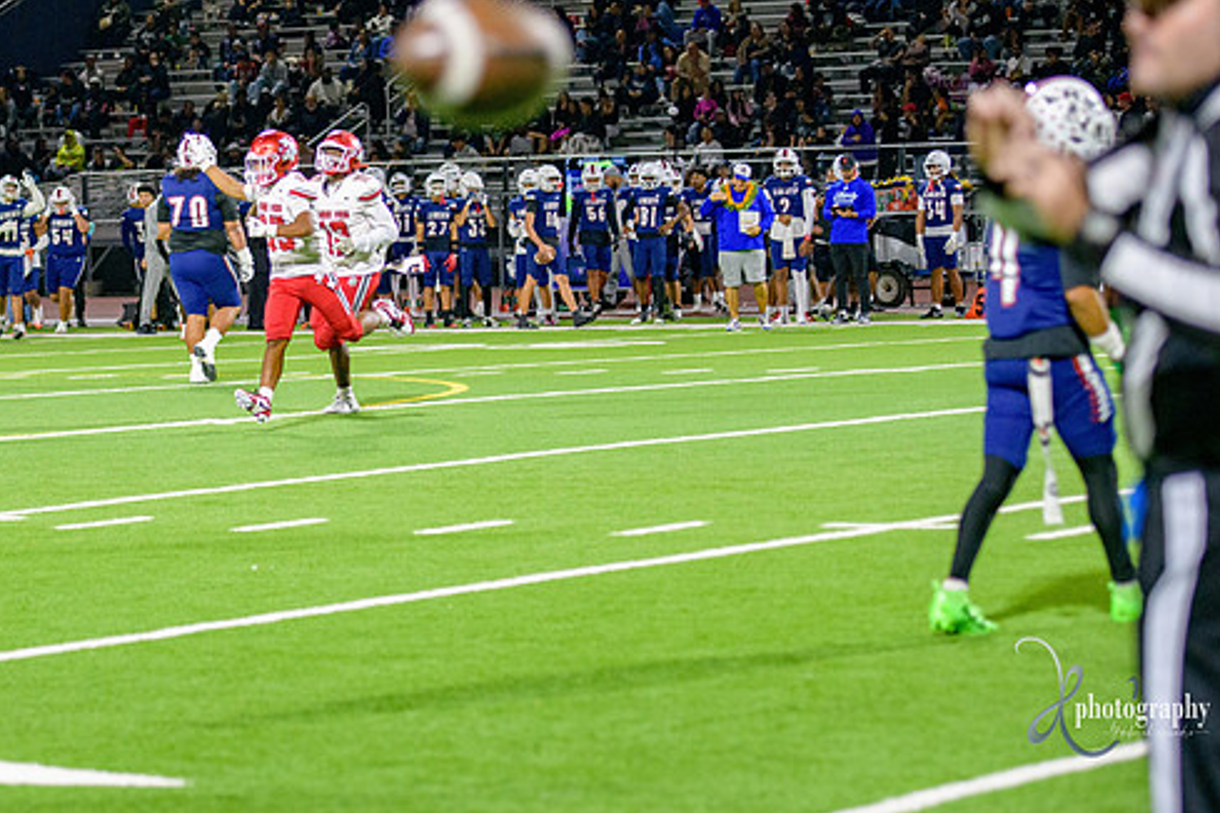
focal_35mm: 165
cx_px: 260
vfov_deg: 8.3
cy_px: 312
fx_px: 5591
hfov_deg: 12.4
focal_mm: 98
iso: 2000
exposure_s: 1/320
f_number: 2.8
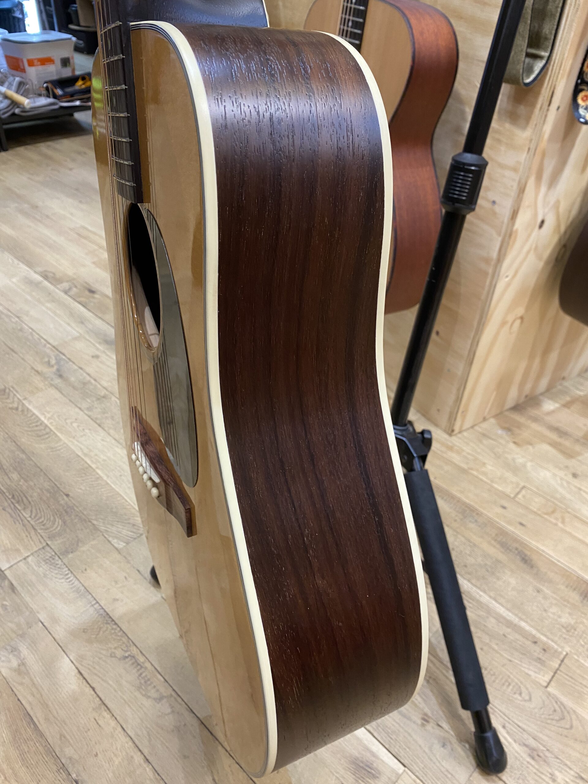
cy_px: 392
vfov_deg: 67.3
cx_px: 294
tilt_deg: -36.4
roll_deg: -4.1
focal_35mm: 26
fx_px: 589
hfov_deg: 53.1
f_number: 1.8
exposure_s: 1/50
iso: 250
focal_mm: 4.25
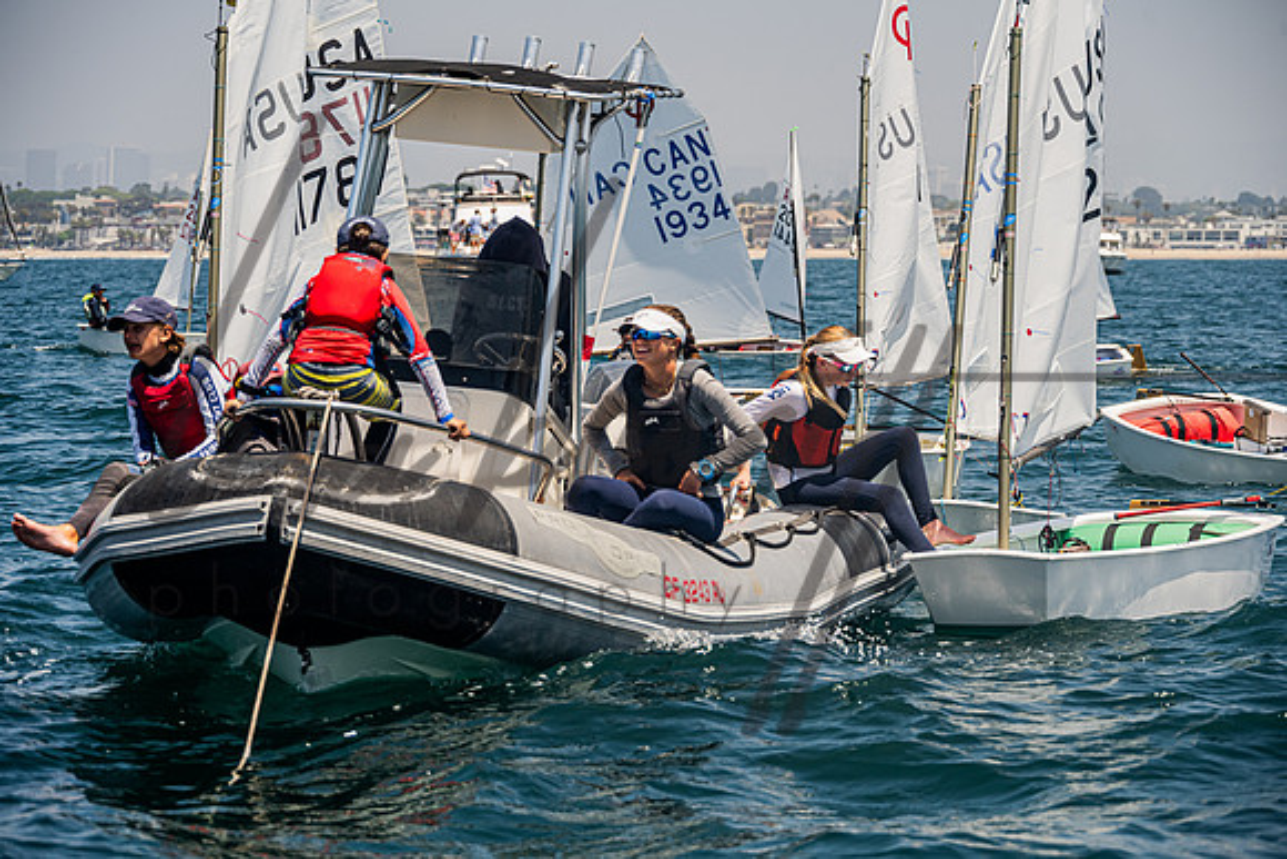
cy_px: 430
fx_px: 4780
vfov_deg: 10.3
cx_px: 654
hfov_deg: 15.3
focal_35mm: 134
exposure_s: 1/1000
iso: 250
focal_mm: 130
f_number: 7.1
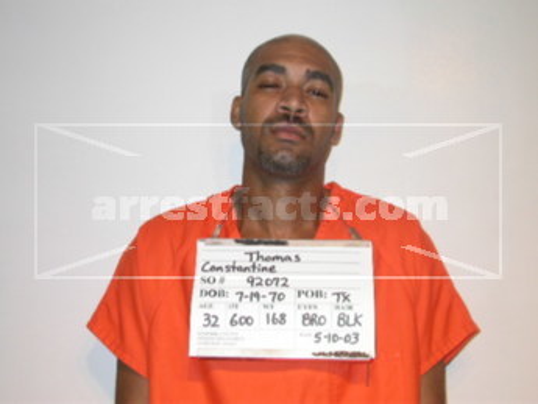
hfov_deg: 32.2
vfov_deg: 24.4
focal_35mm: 60
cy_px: 202
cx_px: 269
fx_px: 933
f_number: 3.1
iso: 100
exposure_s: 1/60.3
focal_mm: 12.4
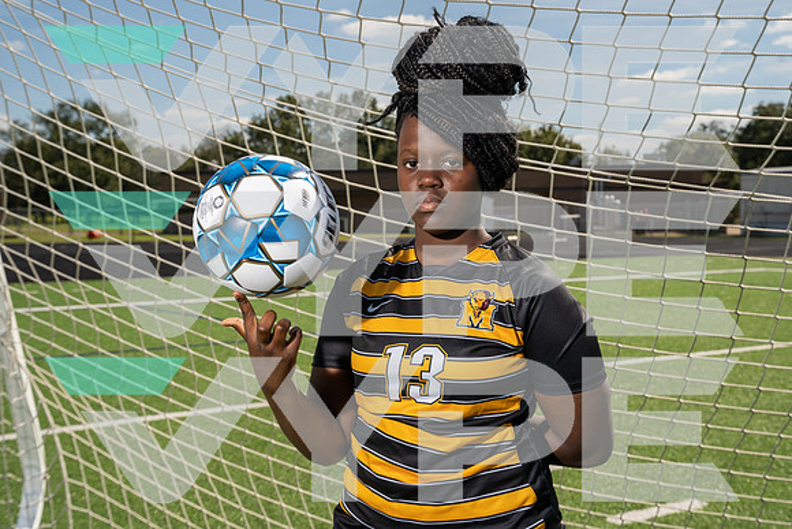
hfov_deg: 38.2
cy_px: 264
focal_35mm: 52
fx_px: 1144
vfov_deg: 26.0
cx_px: 396
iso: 100
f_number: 8
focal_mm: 52
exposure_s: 1/250
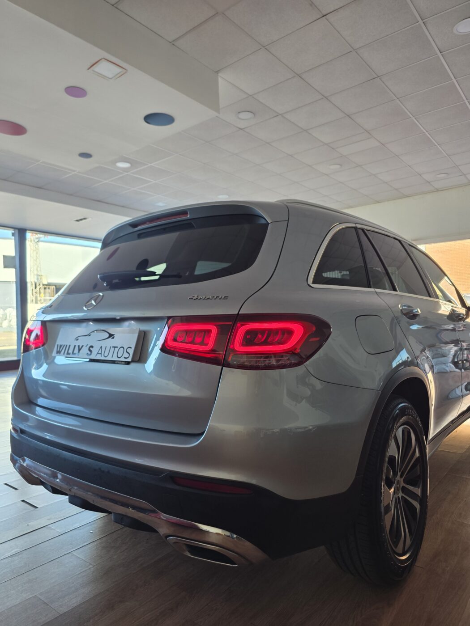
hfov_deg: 58.9
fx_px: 416
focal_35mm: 23
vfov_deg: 73.9
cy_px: 313
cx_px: 235
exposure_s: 1/180
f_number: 1.7
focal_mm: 6.3
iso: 100
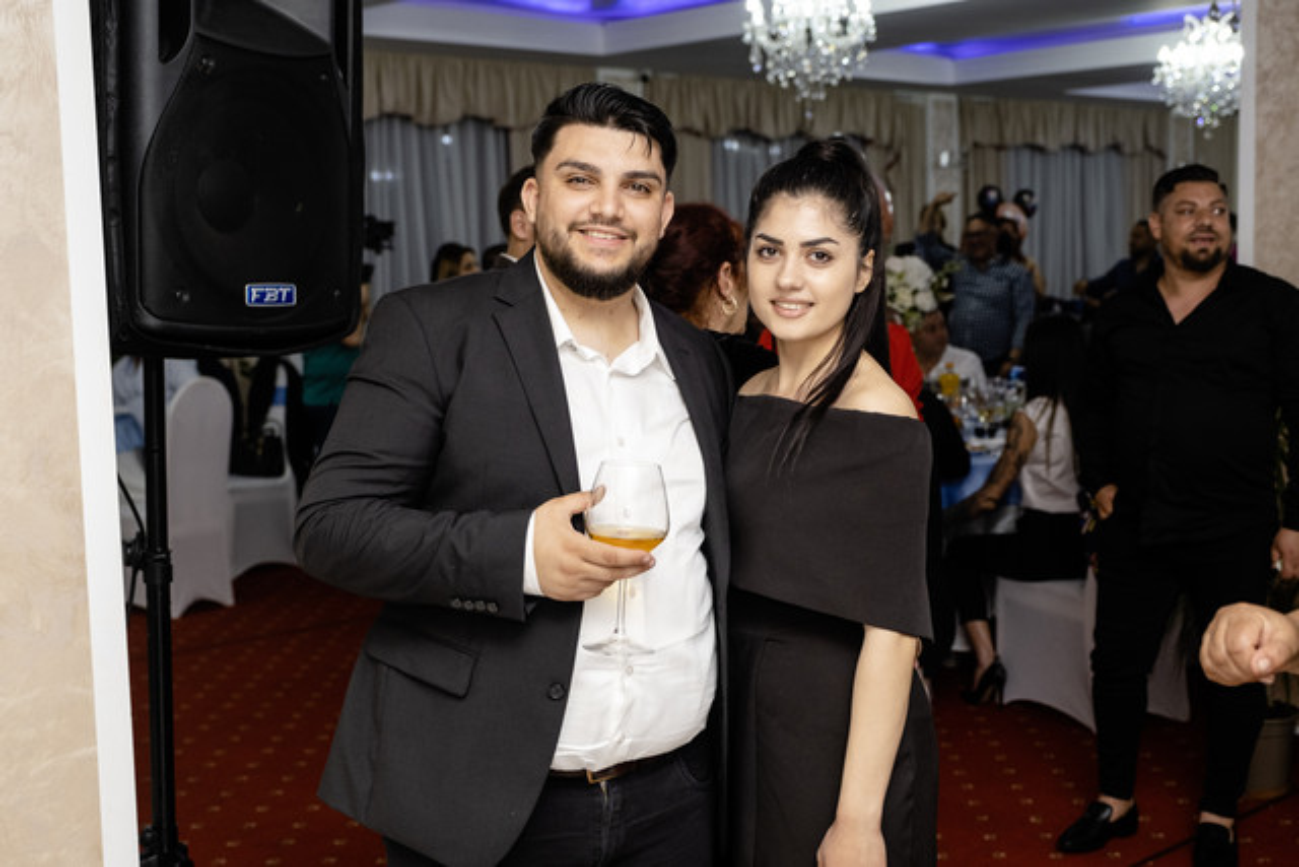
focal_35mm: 45
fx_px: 1624
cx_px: 650
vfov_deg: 29.9
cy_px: 434
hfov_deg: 43.6
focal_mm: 30.2
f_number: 2.8
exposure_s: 1/160
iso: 1000
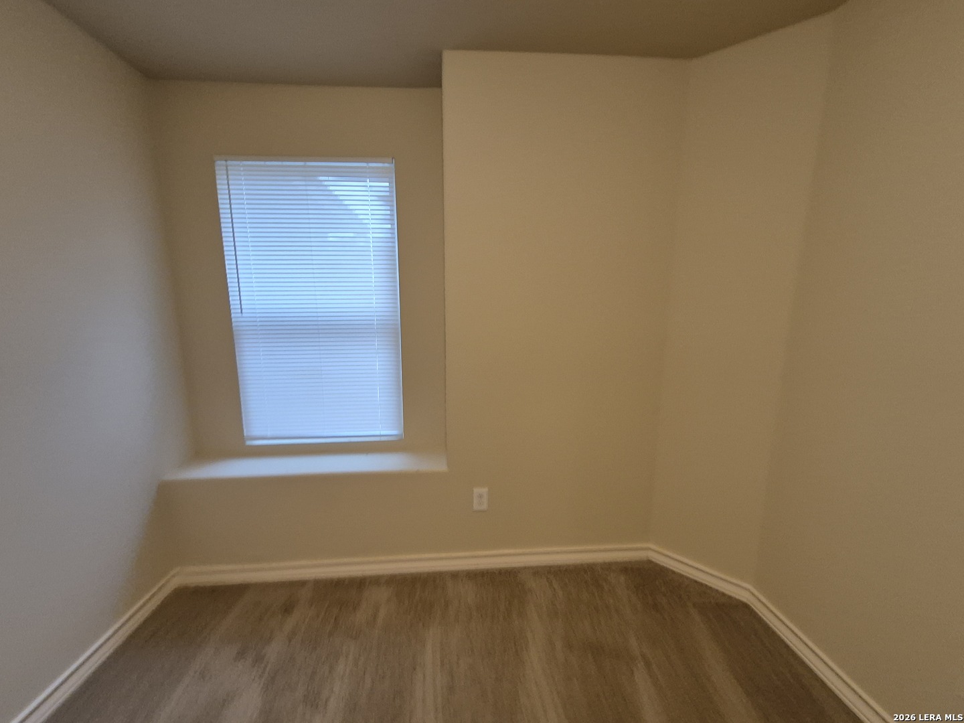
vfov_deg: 89.9
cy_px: 362
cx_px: 482
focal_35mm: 13
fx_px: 362
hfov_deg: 106.2
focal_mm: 1.74
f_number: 2.2
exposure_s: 1/60
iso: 320
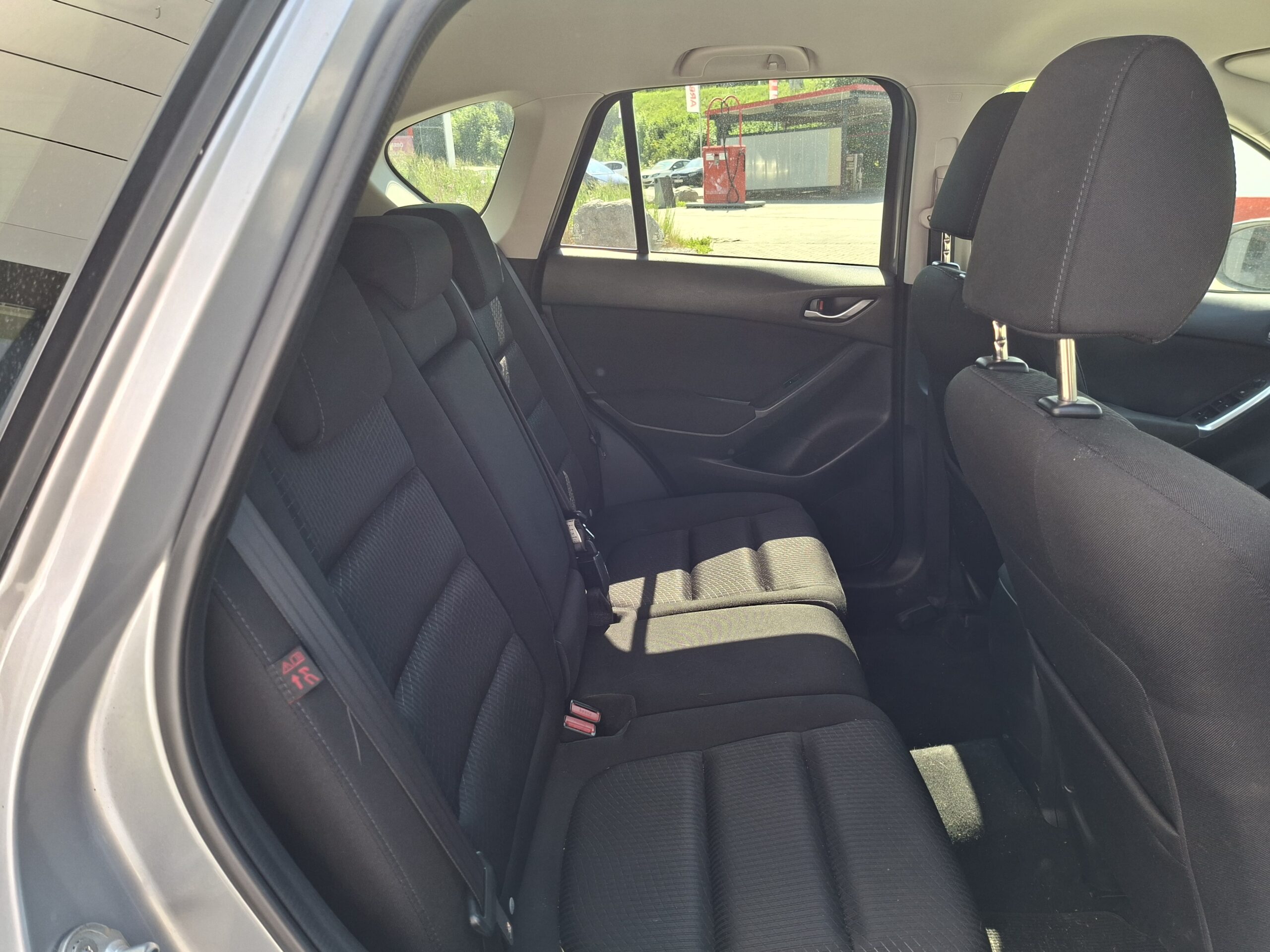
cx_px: 635
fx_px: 844
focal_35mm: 23
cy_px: 476
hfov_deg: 73.9
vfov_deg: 58.9
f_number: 1.8
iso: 50
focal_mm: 5.54
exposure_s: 1/129
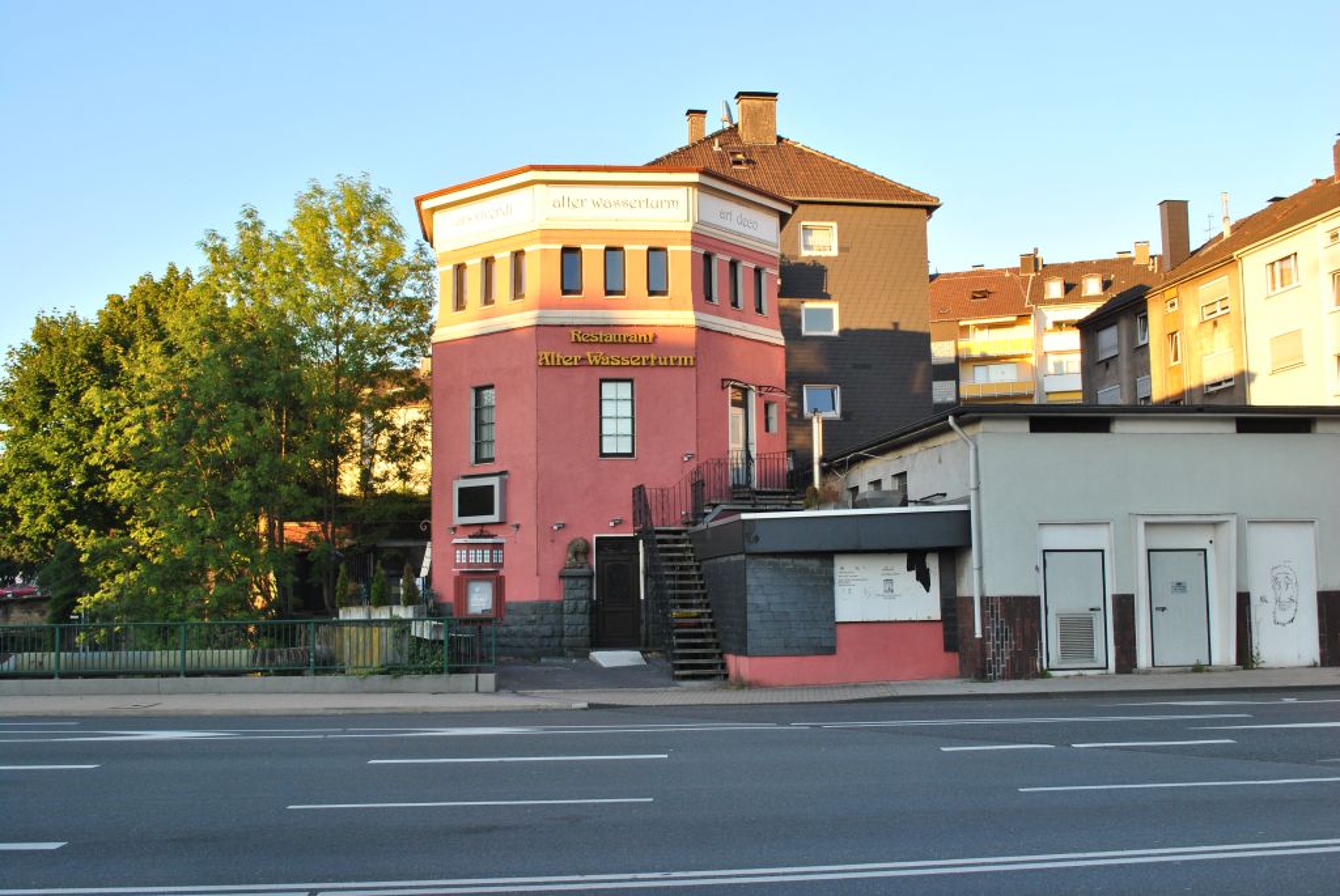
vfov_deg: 34.3
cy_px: 448
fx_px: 1453
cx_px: 670
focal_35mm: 39
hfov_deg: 49.5
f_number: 8
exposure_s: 1/80
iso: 200
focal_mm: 26
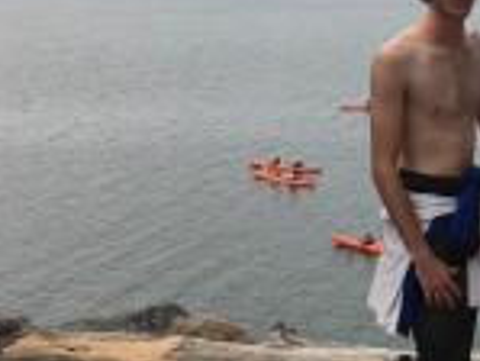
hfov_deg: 25.0
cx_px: 561
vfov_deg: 20.7
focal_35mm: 71
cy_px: 145
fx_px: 985
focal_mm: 4.15
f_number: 2.2
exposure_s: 1/1479
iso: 25
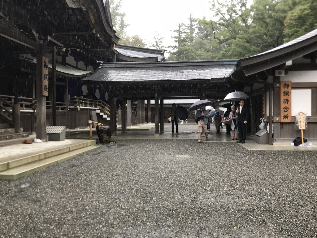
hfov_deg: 63.4
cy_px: 119
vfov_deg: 49.7
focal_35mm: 28
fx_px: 256
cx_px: 158
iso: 40
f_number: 1.8
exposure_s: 1/120
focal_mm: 3.99
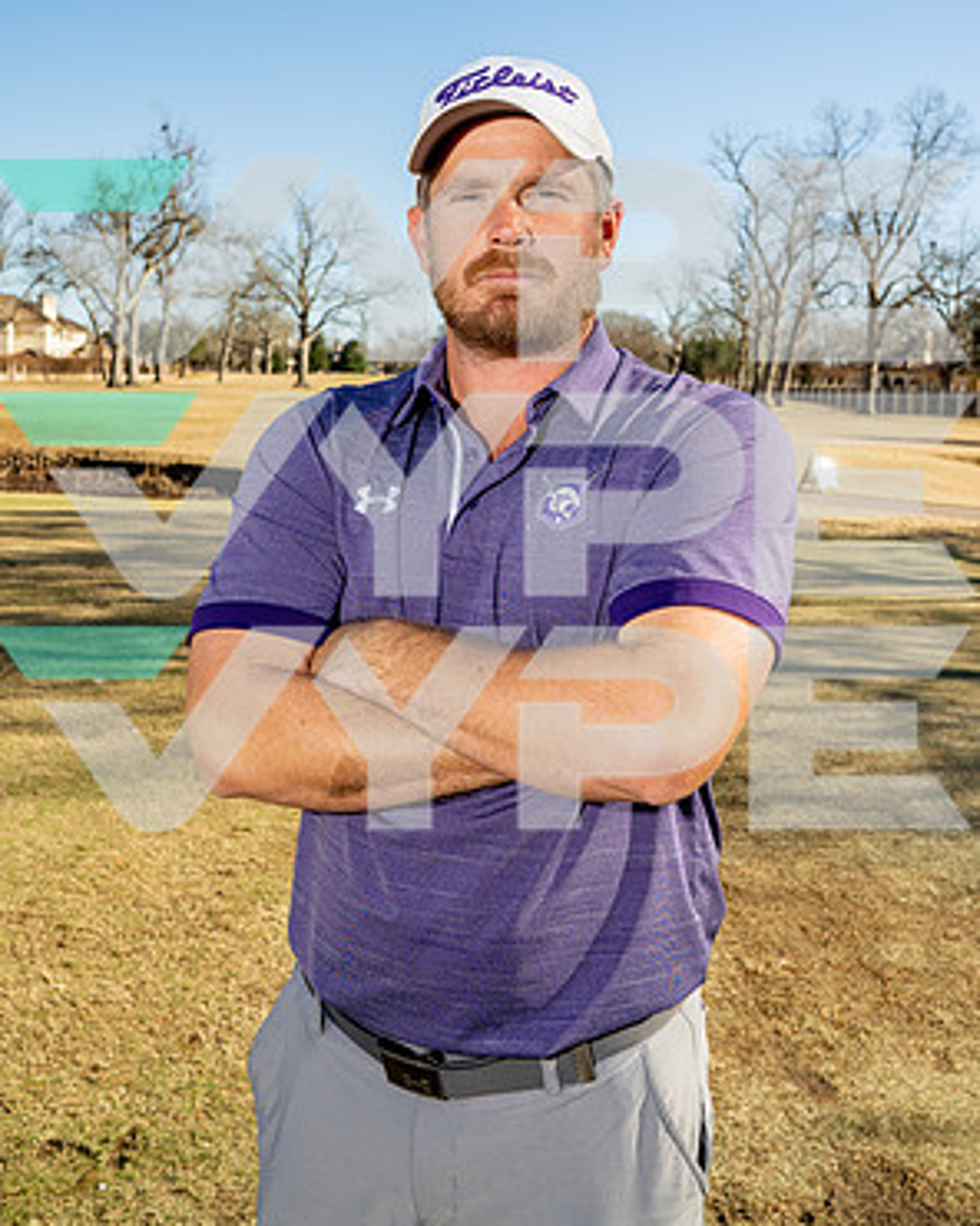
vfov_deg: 45.6
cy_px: 497
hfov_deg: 37.3
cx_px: 487
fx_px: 1450
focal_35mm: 40
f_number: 7.1
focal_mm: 35
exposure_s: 1/250
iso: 64
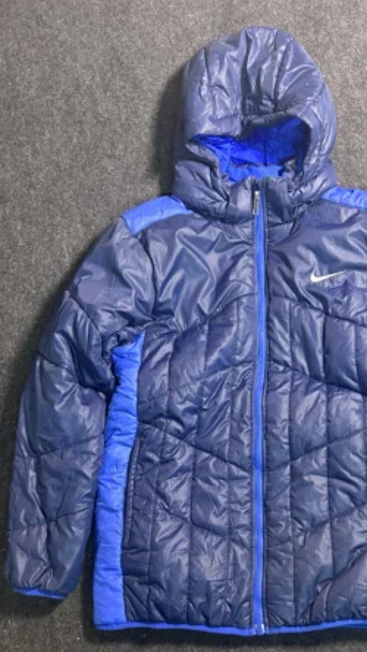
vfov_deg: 57.6
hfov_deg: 34.2
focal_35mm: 34
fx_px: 588
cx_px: 261
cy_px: 387
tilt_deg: -62.5
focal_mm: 5.7
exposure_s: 1/50
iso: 400
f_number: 1.5
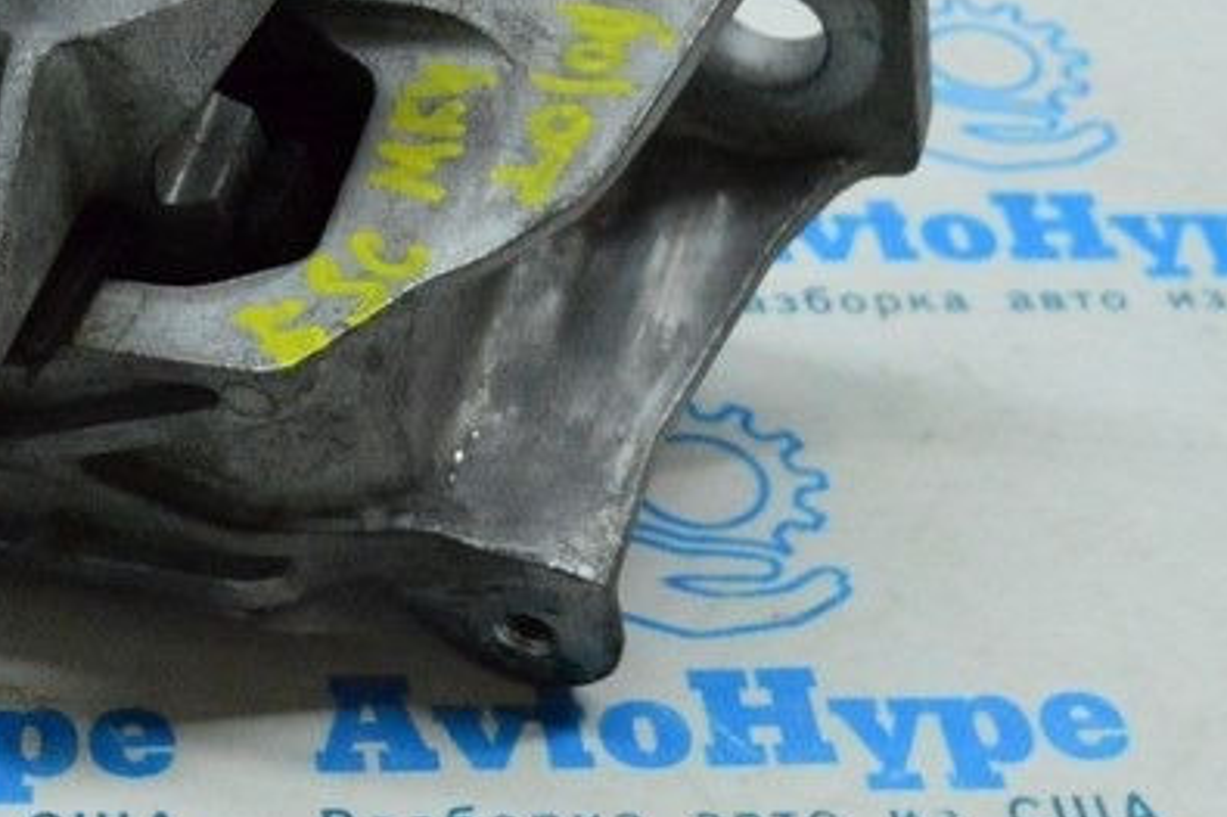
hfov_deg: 19.8
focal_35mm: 101
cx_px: 109
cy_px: -70
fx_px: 3441
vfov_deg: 13.3
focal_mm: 26
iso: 6400
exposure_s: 1/640
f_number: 6.3
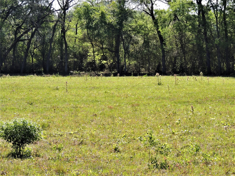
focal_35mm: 145
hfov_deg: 13.6
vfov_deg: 10.2
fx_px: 984
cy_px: 88
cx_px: 118
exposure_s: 1/500
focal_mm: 25.8
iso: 180
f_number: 4.4
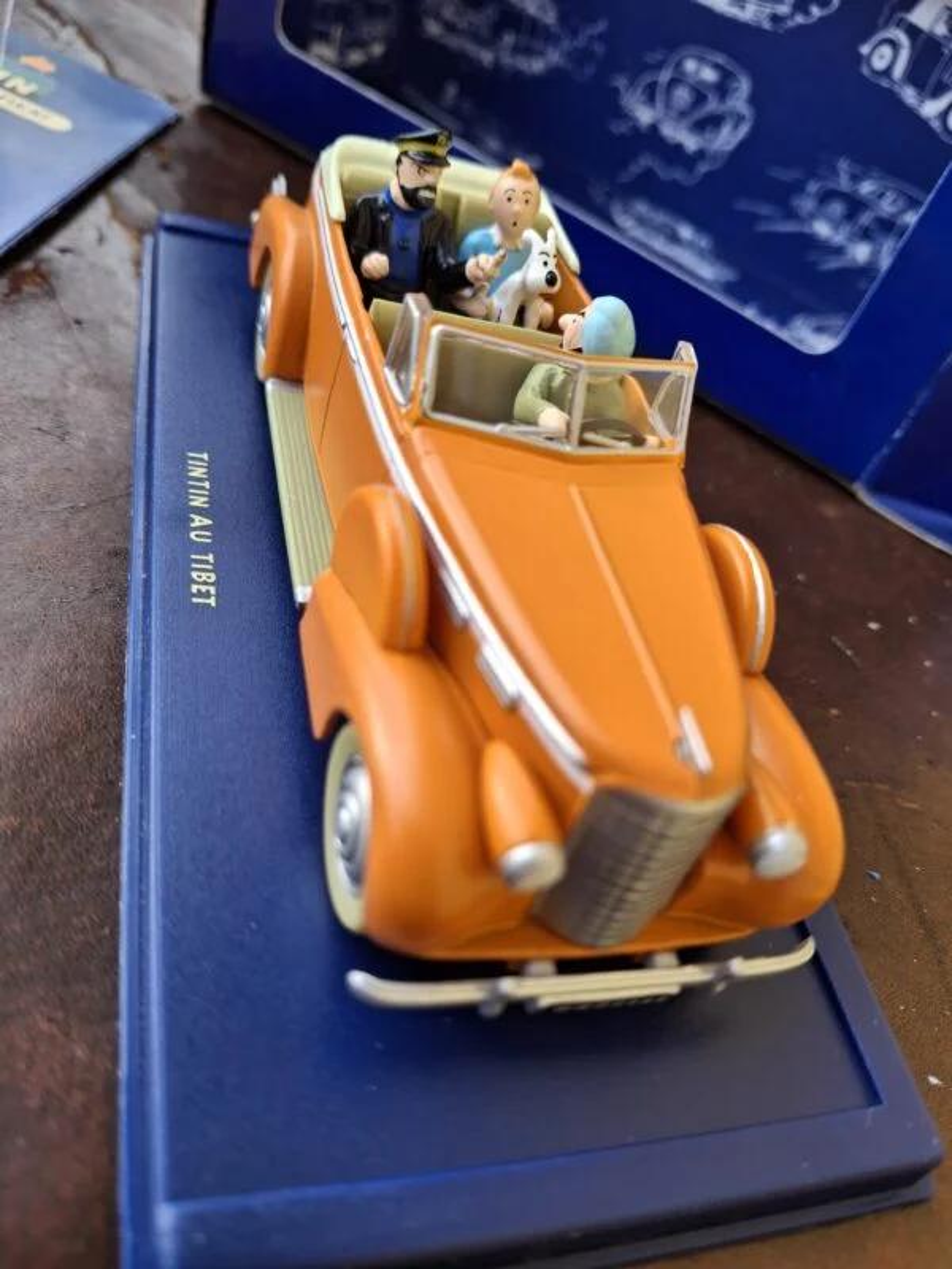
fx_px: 917
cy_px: 634
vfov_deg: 69.4
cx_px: 476
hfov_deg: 54.9
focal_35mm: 25
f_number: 1.8
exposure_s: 1/196
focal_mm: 4.69
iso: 25
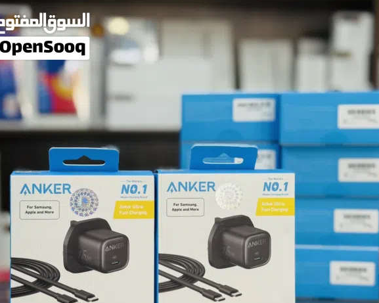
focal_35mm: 52
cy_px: 154
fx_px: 583
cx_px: 189
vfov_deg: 29.1
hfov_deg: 36.0
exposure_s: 1/219
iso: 64
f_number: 1.78
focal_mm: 6.76
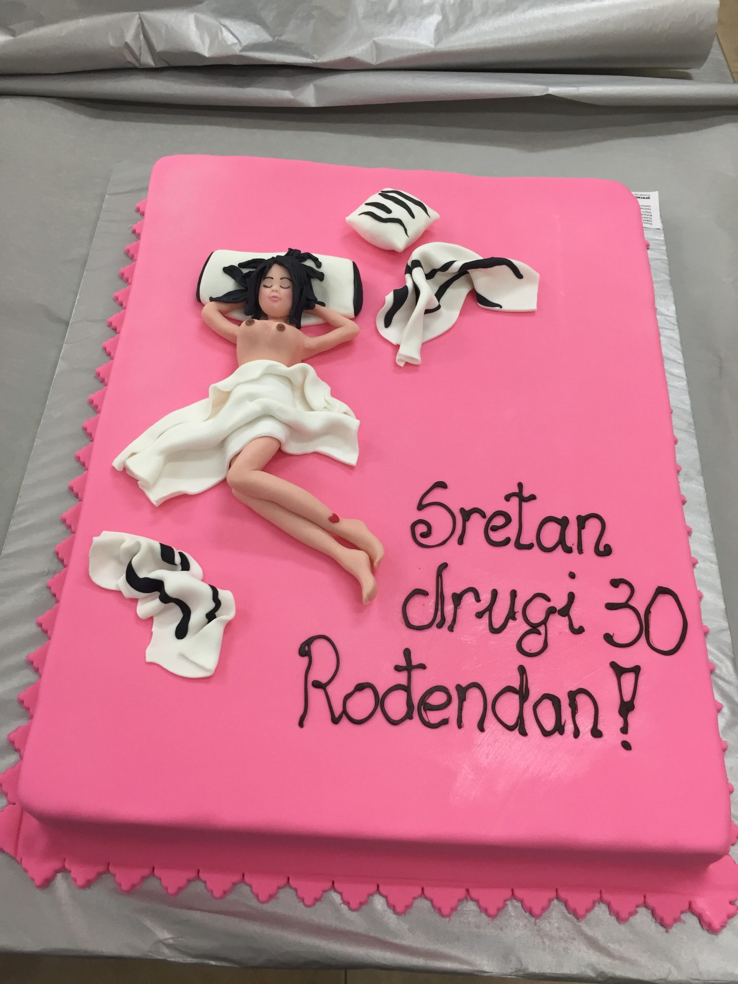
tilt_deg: -59.7
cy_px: 492
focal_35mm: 29
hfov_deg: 48.2
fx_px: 824
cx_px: 369
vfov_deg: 61.7
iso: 100
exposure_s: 1/33
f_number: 2.2
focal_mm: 4.15
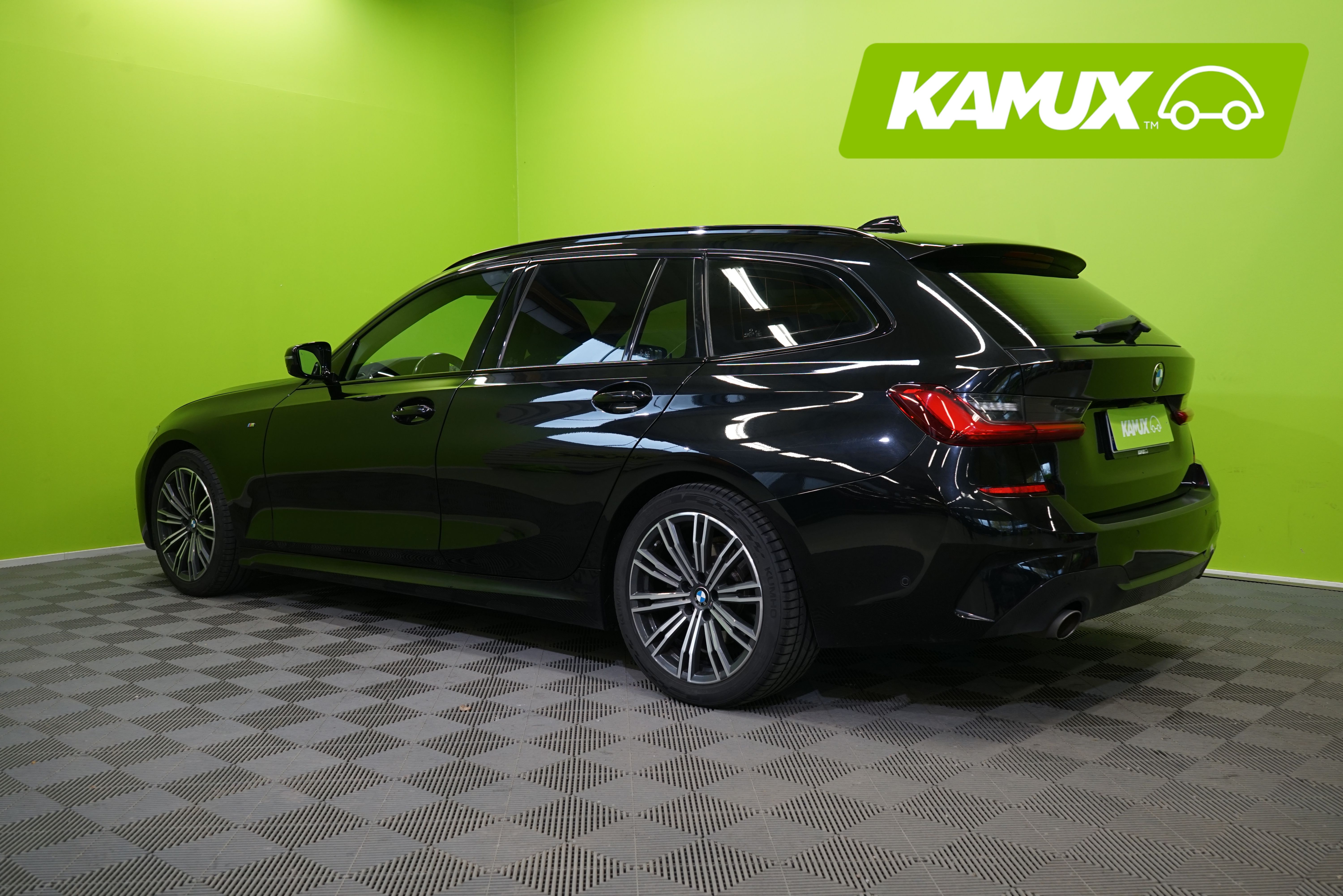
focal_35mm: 32
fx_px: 1194
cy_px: 448
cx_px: 672
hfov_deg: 58.7
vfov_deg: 41.1
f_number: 6.3
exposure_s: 1/30
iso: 640
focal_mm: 32
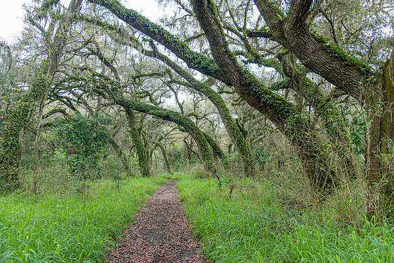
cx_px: 197
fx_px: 328
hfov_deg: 61.9
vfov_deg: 43.6
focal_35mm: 30
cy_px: 132
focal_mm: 30
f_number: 4
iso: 450
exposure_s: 1/200
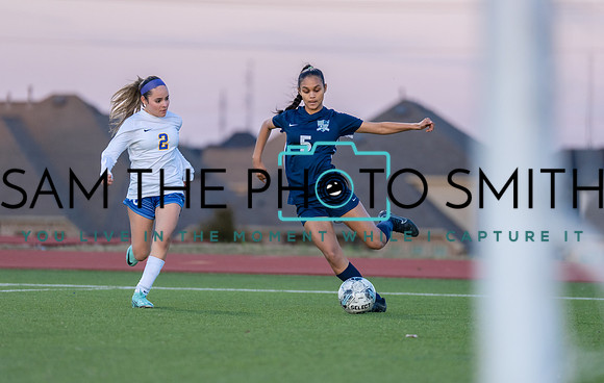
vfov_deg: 4.7
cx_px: 306
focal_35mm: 282
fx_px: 4657
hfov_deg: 7.4
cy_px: 162
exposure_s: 1/1000
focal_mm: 200
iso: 1000
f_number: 2.8
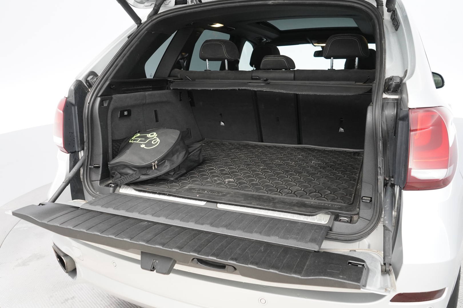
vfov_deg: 46.4
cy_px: 154
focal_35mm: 28
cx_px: 232
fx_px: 360
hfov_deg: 65.5
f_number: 5
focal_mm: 28
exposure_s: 1/40
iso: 4000
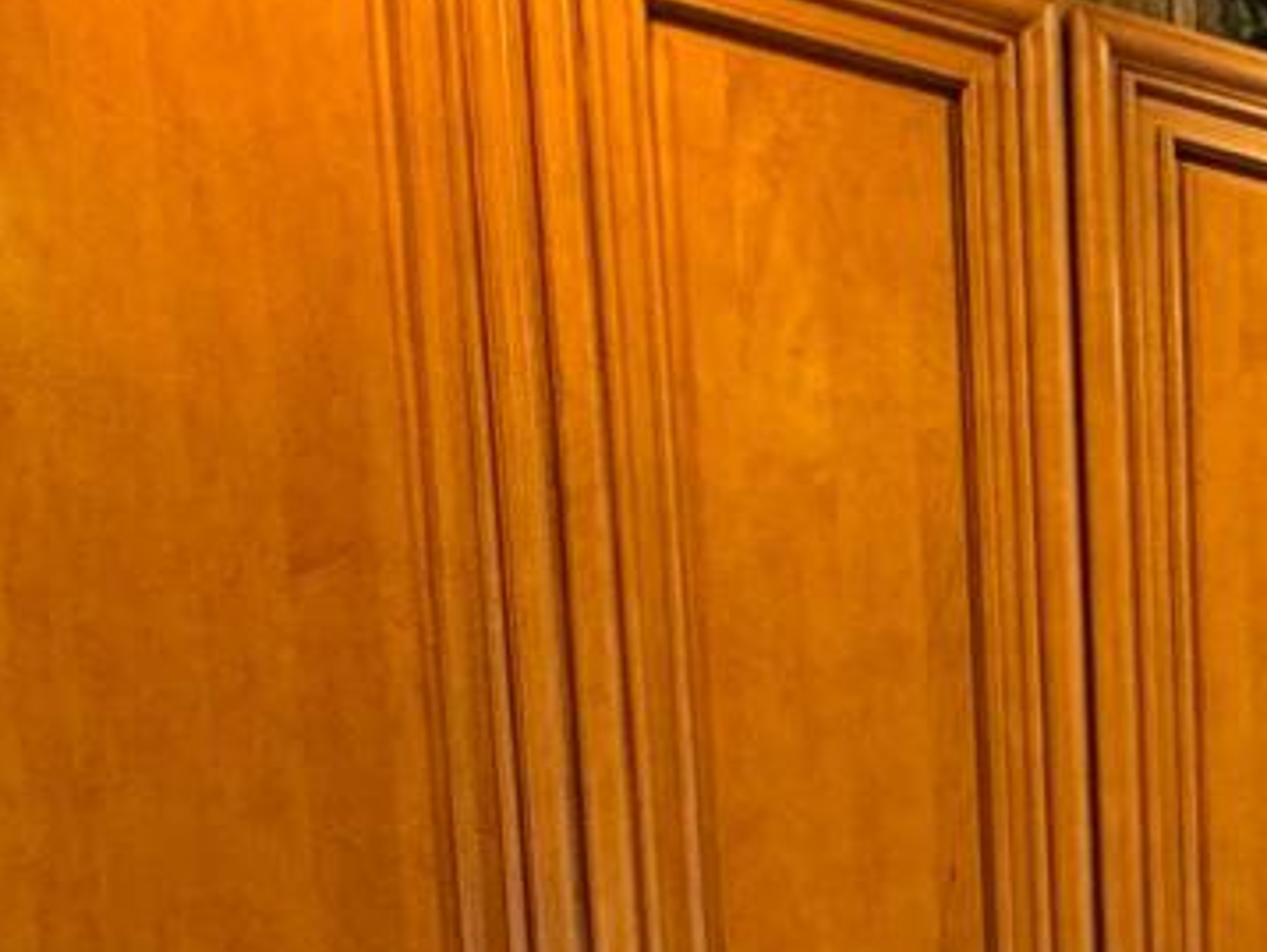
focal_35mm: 80
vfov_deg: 14.8
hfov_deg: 22.0
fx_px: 2930
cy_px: 1957
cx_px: 1635
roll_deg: +0.2
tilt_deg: -11.7
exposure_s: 1/60
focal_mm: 2.22
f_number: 2.2
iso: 400
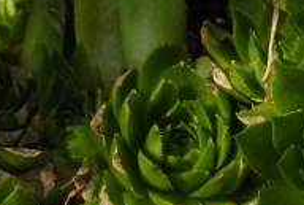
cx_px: -144
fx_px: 4487
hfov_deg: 3.9
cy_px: 197
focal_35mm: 530
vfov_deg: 2.6
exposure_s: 1/320
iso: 400
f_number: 8
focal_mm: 85
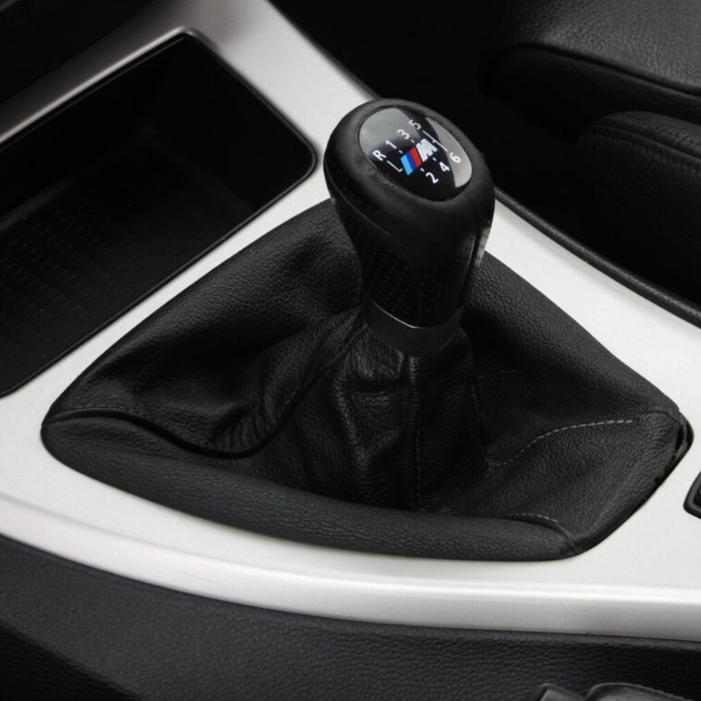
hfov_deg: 12.8
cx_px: 555
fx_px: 3116
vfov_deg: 12.8
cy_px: 316
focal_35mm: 136
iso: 100
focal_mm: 17.5
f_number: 3.5
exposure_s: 1/160
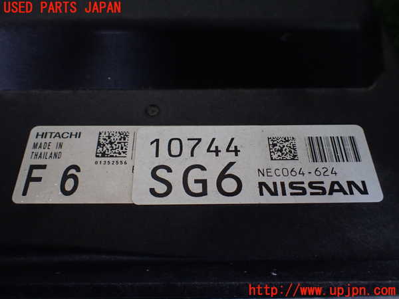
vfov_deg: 46.8
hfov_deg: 60.0
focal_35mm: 30
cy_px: 150
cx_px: 200
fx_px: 346
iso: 320
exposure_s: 1/125
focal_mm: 5.4
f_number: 2.3
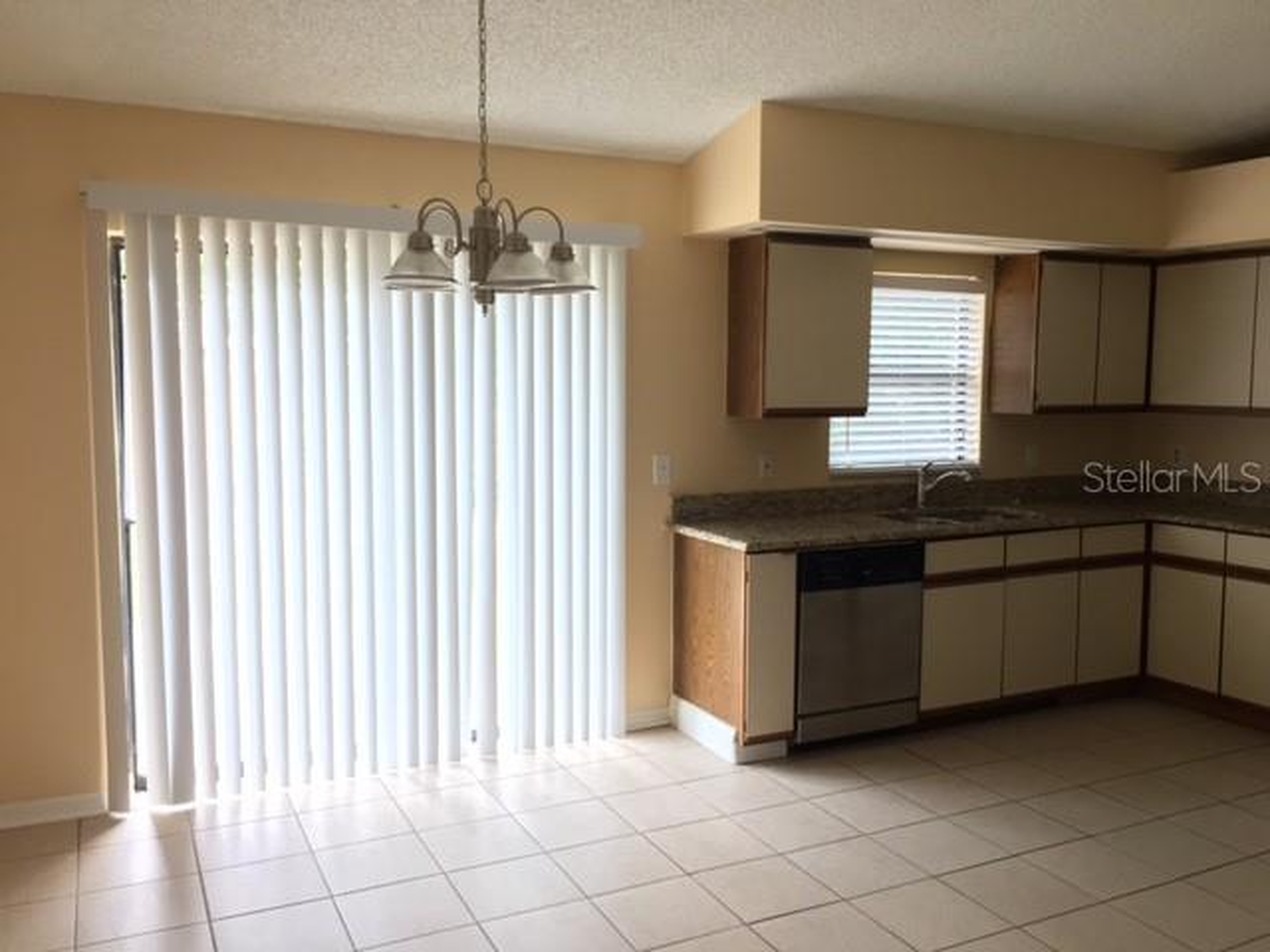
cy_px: 476
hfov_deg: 61.7
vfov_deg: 48.2
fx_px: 1064
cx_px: 635
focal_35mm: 29
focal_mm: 4.15
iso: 80
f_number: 2.2
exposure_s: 1/33
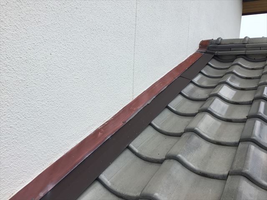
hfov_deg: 61.7
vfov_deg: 48.2
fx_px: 224
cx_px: 134
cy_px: 100
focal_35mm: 29
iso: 32
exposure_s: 1/1522
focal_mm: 4.15
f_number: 2.2
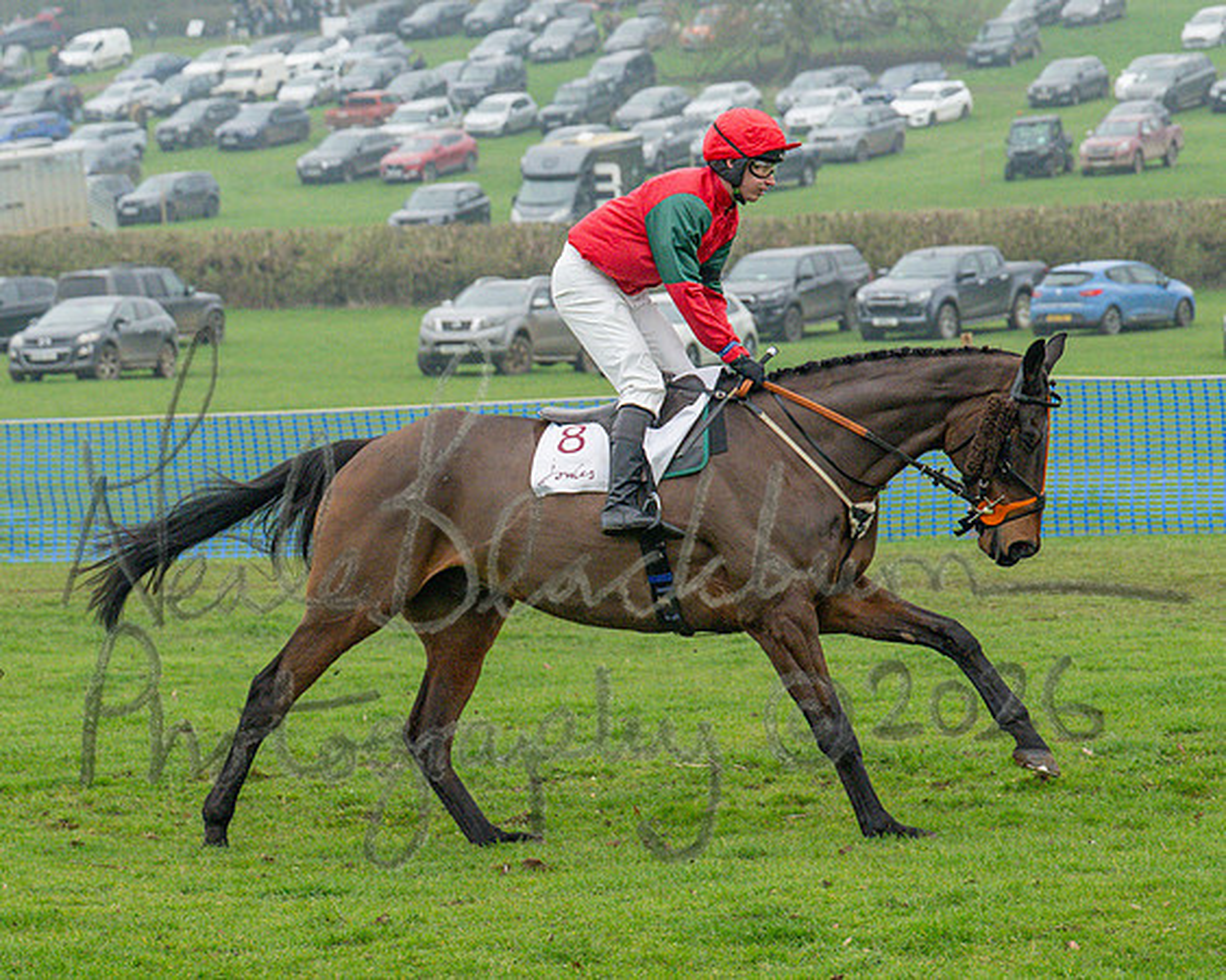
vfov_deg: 10.0
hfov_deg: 12.5
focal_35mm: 155
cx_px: 668
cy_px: 437
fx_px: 5617
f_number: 4
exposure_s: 1/1600
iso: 1000
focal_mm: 70
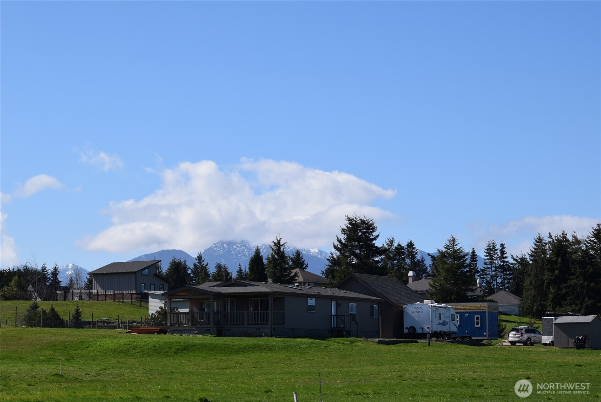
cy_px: 201
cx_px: 300
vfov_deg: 14.7
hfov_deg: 21.9
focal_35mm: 93
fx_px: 1554
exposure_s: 1/800
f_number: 7.1
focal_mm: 62
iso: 200
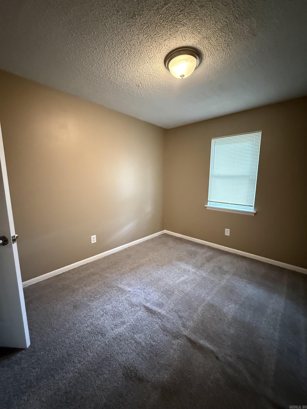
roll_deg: -1.3
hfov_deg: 85.7
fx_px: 166
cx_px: 154
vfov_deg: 102.1
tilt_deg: -8.0
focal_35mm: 14
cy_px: 204
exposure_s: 1/40
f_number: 2.2
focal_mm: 2.22
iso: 1250
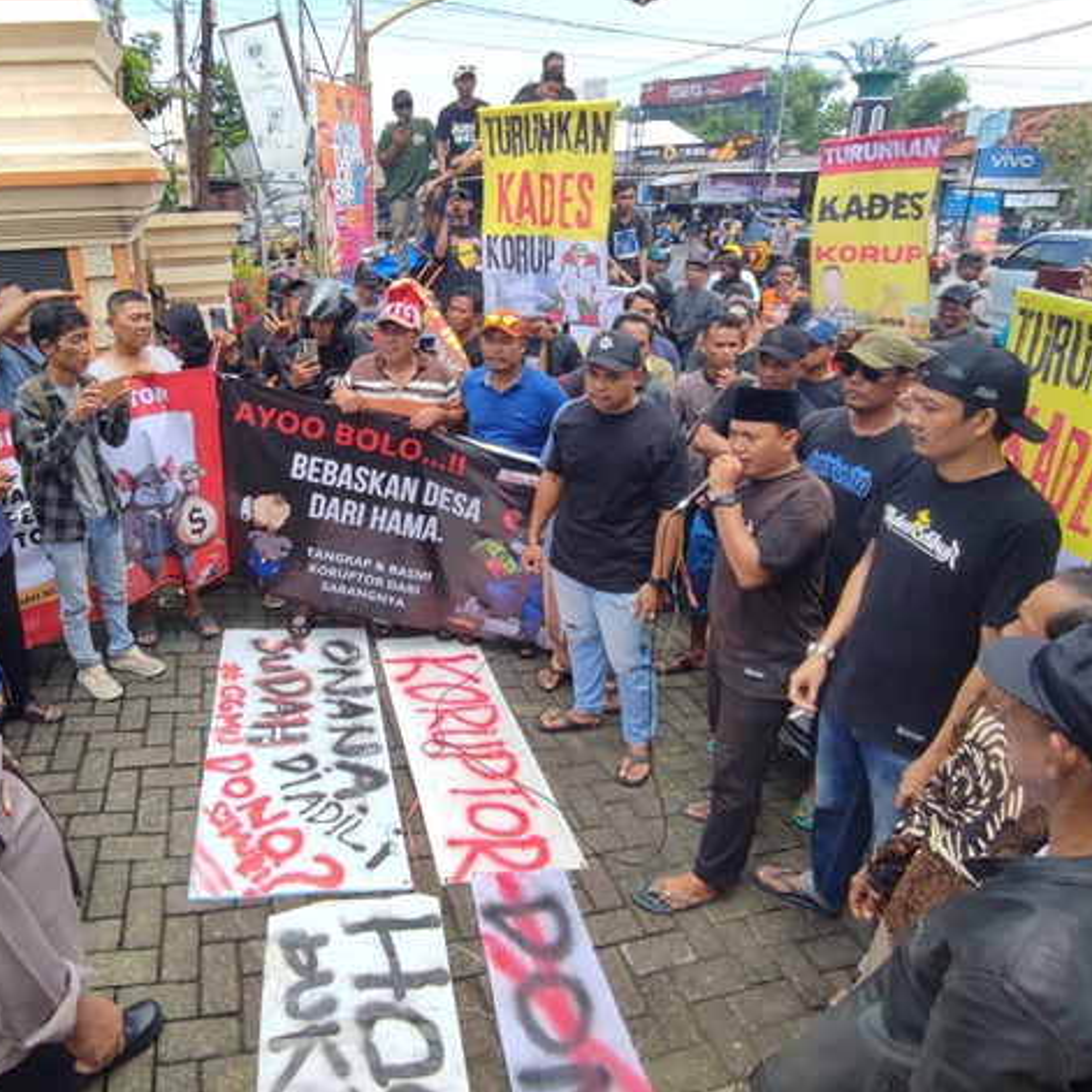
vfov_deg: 72.0
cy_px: 497
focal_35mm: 21
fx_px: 749
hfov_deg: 70.9
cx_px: 406
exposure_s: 1/631
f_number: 2.2
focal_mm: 1.65
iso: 50
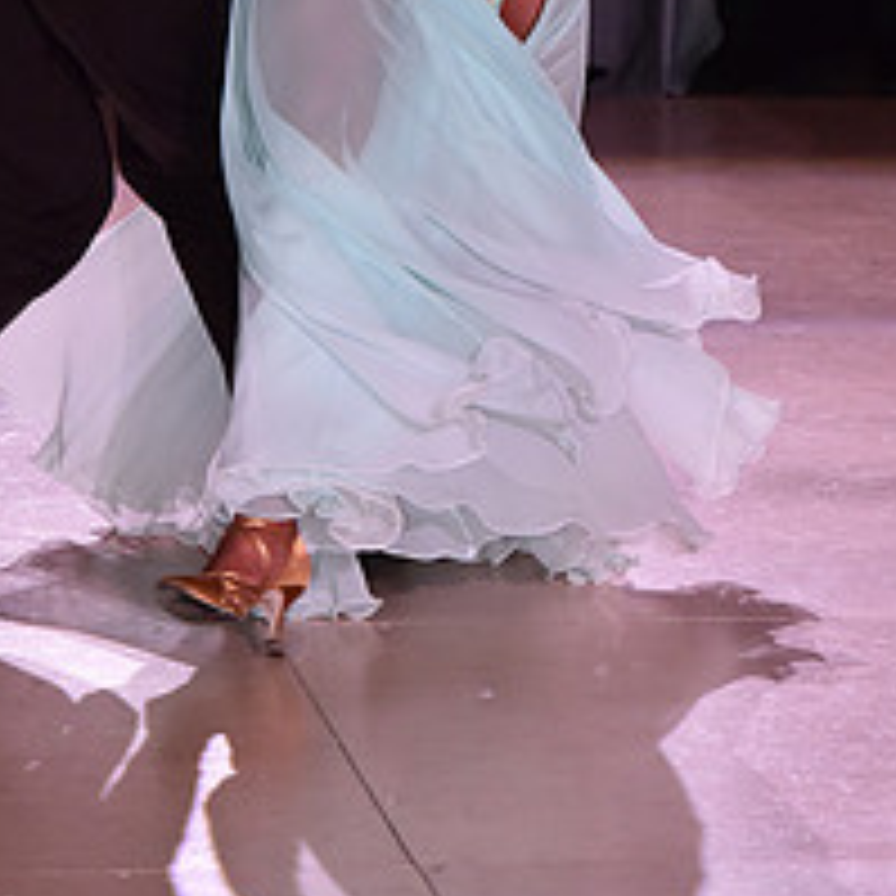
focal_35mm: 334
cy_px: -302
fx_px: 9781
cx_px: 313
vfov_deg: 5.2
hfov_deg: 5.2
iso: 2500
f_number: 6.3
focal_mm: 135
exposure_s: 1/320
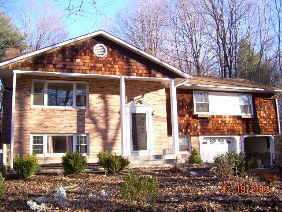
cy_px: 106
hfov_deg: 49.0
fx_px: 310
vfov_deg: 37.7
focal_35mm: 38
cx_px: 141
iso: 50
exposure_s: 1/250
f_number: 2.8
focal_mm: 6.3
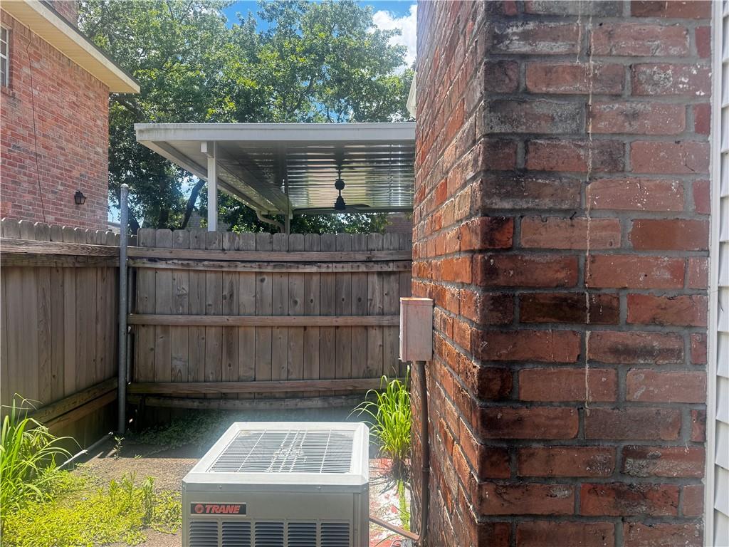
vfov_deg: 56.8
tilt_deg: -0.5
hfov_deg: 71.6
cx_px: 364
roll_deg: -0.7
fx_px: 505
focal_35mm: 24
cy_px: 274
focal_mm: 6.76
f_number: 1.78
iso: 80
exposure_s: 1/888
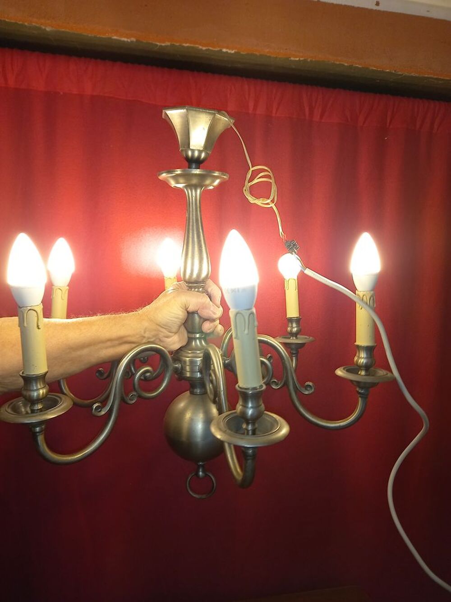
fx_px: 434
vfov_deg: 69.4
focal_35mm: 25
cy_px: 301
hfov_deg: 54.9
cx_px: 226
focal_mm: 4.6
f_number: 2
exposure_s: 1/33.3
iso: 40
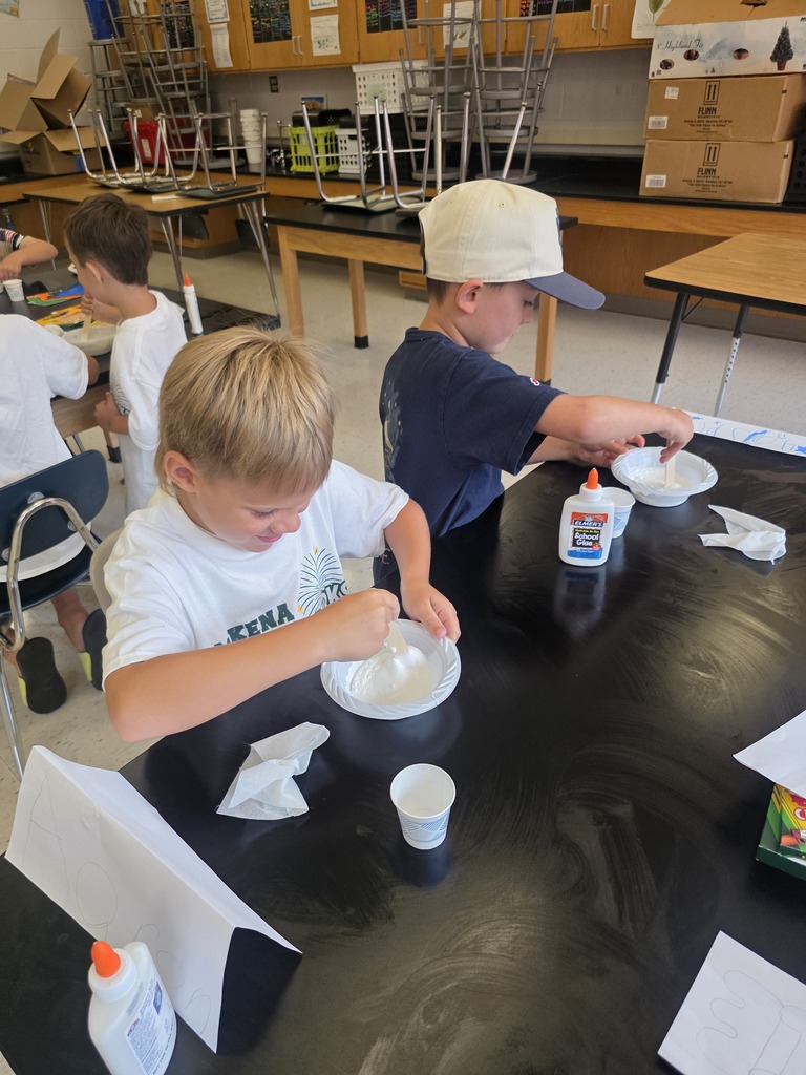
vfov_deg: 73.9
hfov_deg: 58.9
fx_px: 714
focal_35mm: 23
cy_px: 538
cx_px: 403
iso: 125
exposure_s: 1/120
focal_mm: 6.3
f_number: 1.7
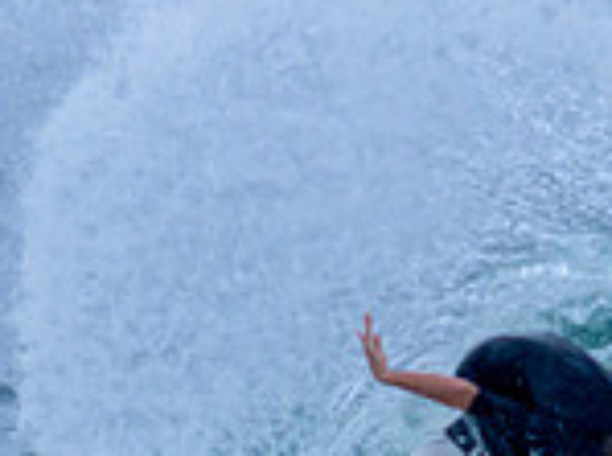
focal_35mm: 2712
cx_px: 390
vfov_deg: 0.5
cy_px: 630
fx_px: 47832
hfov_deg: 0.7
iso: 1400
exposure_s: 1/1250
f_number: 11
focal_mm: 680
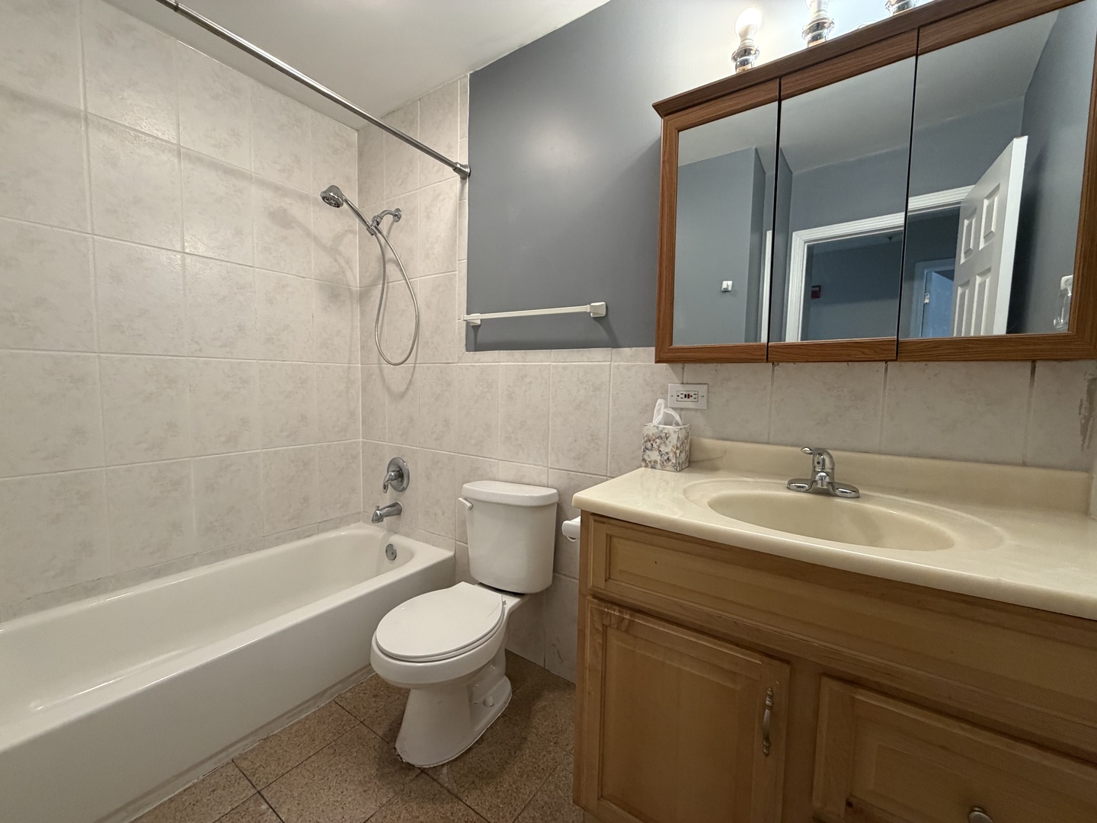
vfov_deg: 85.7
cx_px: 548
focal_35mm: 14
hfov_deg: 102.1
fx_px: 444
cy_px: 412
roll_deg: -0.5
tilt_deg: -4.2
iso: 320
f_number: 2.2
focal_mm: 2.22
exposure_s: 1/60
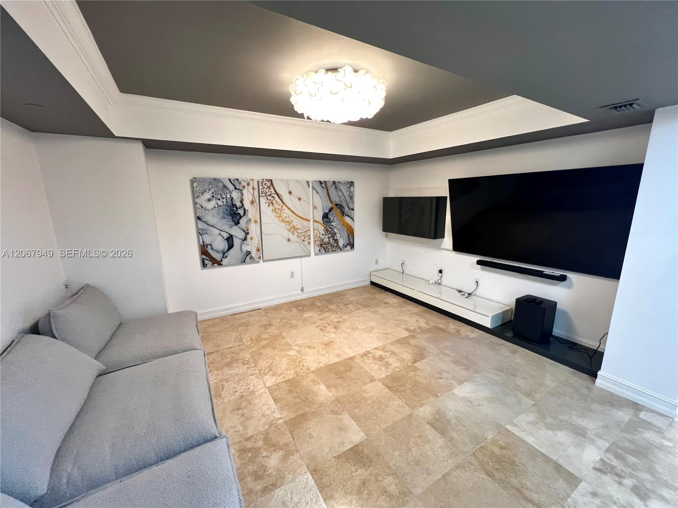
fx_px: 255
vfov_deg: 89.9
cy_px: 254
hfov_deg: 106.2
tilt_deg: -12.4
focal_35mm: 13
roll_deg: +1.0
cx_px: 339
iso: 160
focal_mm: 1.57
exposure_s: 1/60
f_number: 1.8
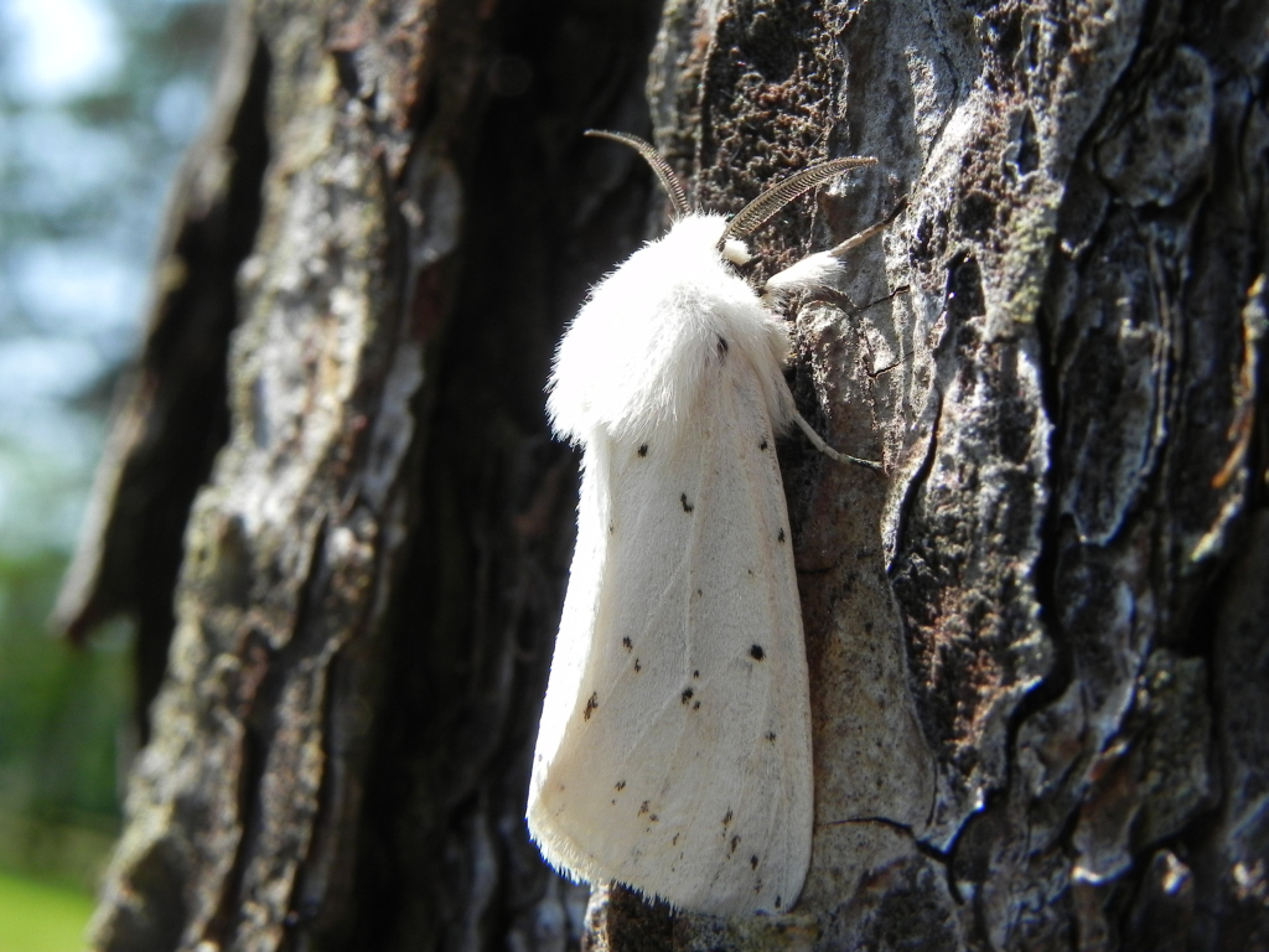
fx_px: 2420
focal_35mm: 66
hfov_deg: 29.4
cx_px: 634
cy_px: 476
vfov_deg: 22.3
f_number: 6.3
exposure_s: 1/246
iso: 160
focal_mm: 11.8
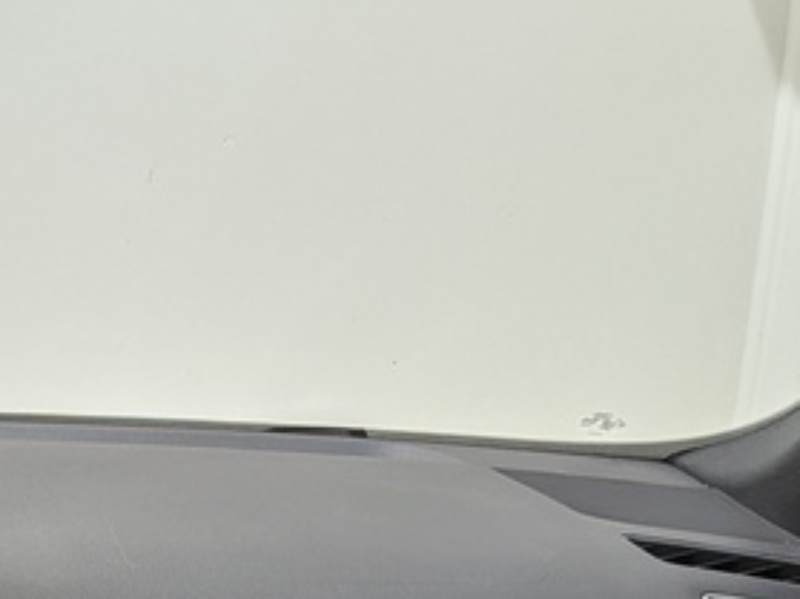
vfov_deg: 15.9
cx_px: -287
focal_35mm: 88
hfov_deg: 20.1
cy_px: 771
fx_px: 2033
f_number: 1.7
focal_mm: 4.53
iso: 28
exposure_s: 1/123
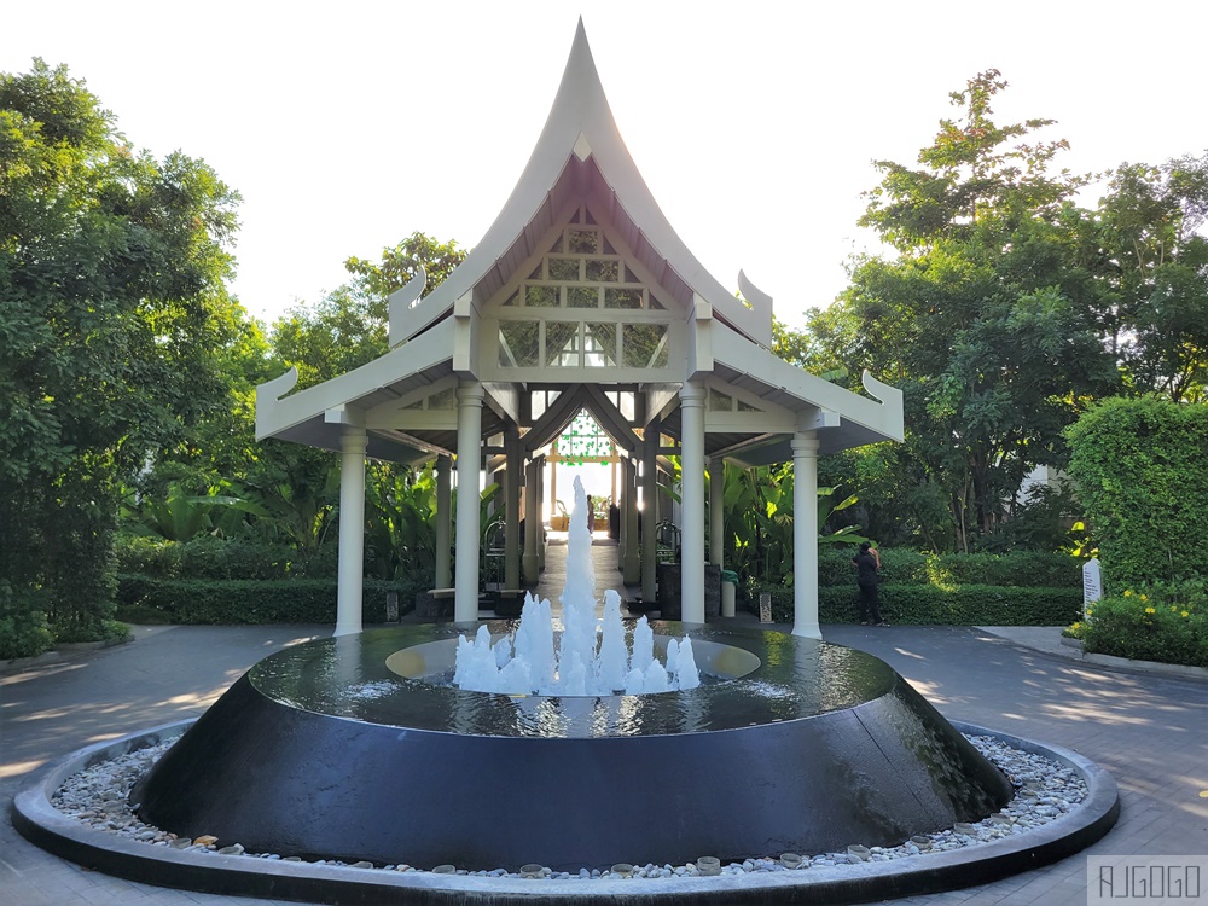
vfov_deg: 53.1
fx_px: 907
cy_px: 453
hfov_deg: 67.3
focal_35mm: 26
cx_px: 604
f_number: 1.8
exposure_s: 1/866
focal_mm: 5.4
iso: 40
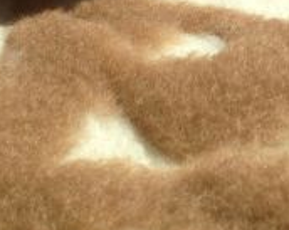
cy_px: -138
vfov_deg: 11.0
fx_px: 1136
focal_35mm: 133
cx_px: 219
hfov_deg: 14.4
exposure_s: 1/1595
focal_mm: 4.13
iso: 50
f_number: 2.4
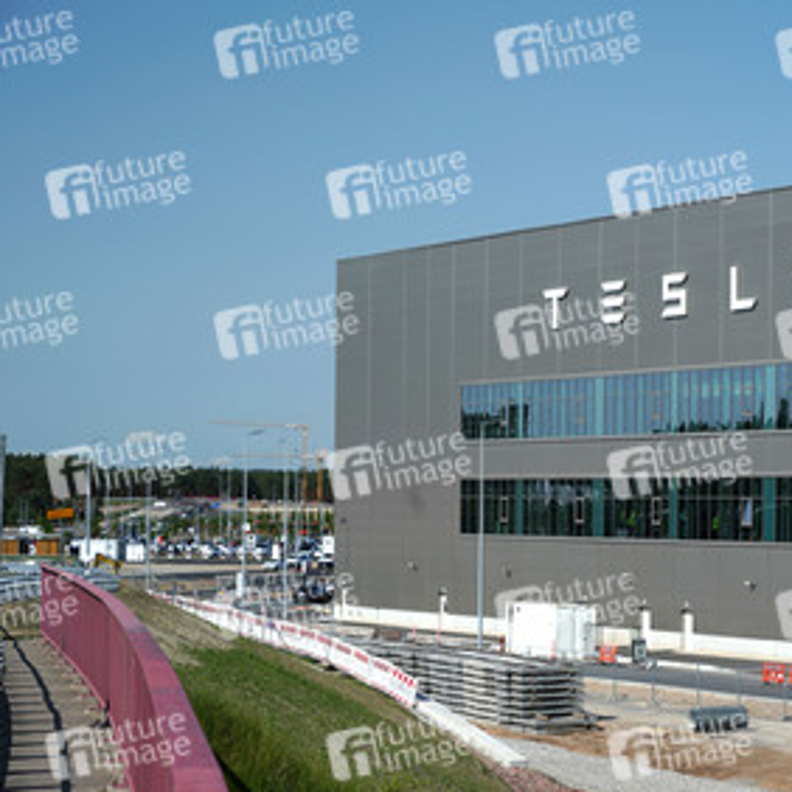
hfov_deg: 14.8
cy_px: 396
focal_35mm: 117
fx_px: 3029
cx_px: 605
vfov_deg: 14.9
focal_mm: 86
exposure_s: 1/160
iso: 100
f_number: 8
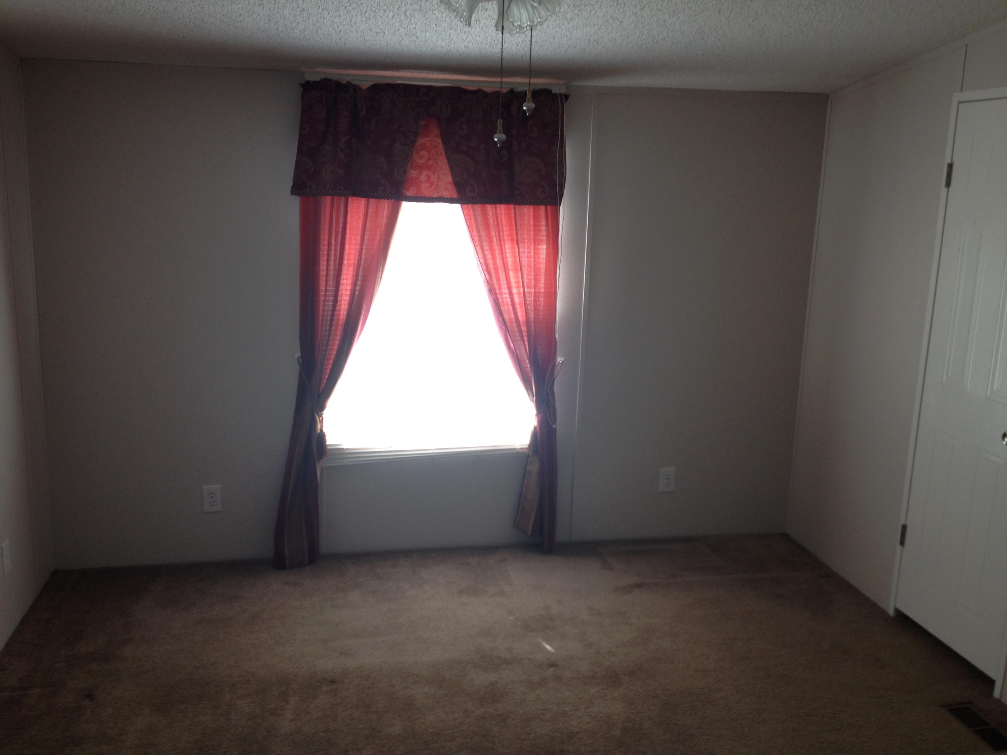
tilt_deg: -10.3
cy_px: 378
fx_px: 1018
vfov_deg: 40.7
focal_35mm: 35
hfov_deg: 52.6
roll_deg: -1.0
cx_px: 504
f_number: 2.4
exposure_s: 1/30
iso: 50
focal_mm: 4.28
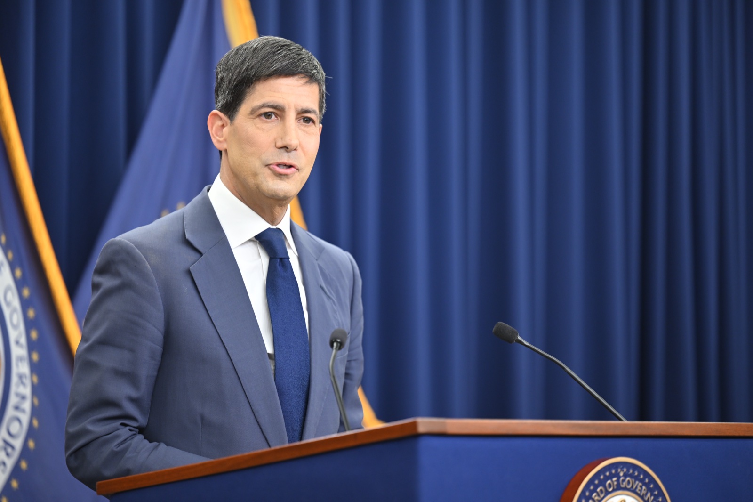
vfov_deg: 8.3
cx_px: 376
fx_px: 3450
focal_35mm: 165
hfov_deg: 12.5
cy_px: 251
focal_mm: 165
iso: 640
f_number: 2.8
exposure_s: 1/200
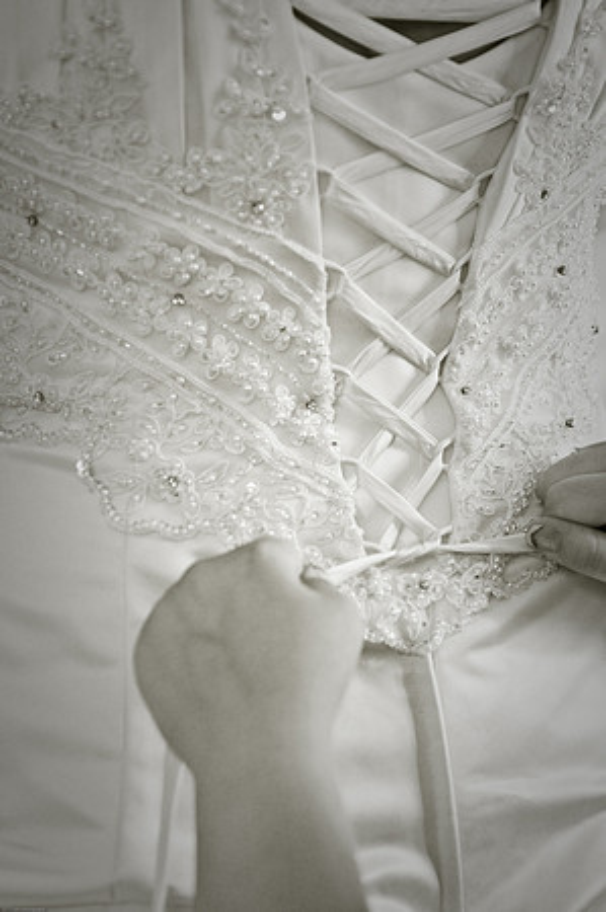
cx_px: 303
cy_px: 456
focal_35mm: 72
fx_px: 1822
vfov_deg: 28.1
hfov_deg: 18.9
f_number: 2.8
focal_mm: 48
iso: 1000
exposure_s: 1/200
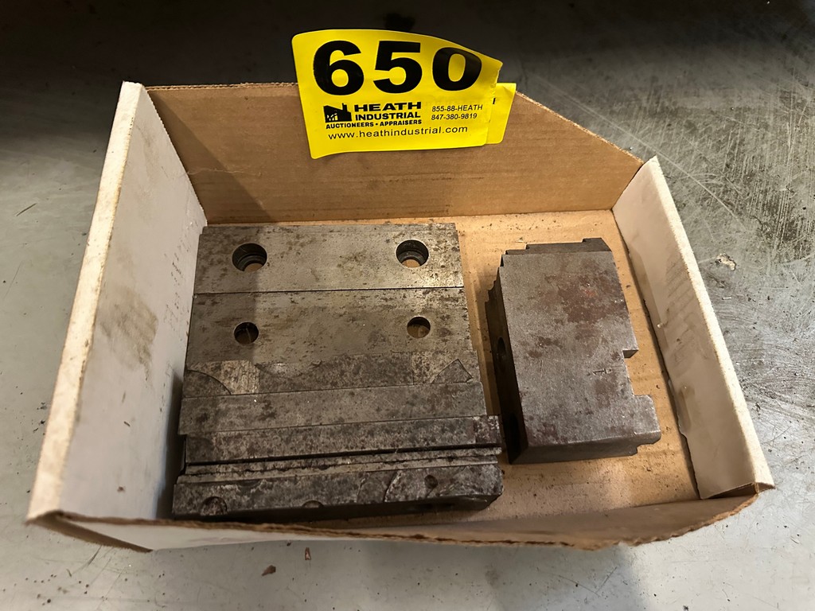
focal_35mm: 24
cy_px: 306
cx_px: 408
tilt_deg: -61.6
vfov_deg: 56.8
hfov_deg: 71.6
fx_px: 565
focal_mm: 6.86
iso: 1000
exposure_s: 1/54
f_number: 1.78
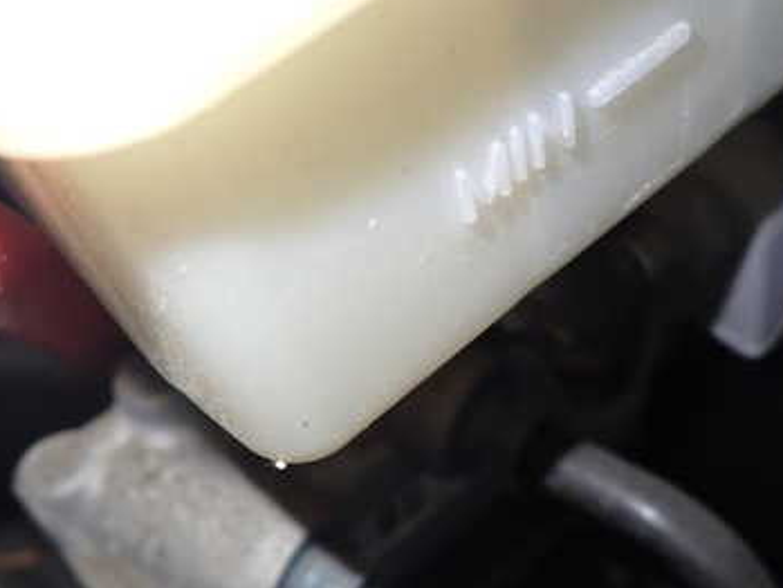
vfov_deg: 33.6
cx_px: 446
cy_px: 325
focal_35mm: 43
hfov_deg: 43.7
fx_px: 973
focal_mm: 4.5
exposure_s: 1/30
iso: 200
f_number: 2
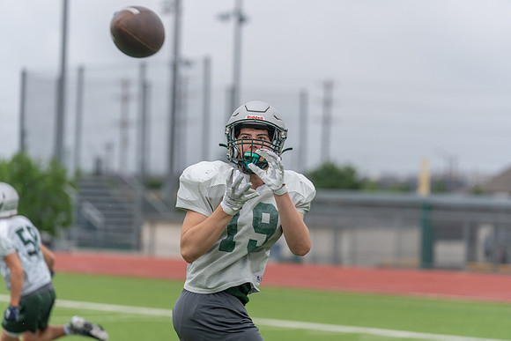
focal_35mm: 162
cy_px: 170
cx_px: 256
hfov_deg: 12.7
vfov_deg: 8.5
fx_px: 2300
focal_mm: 162
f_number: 3.5
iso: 200
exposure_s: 1/1250
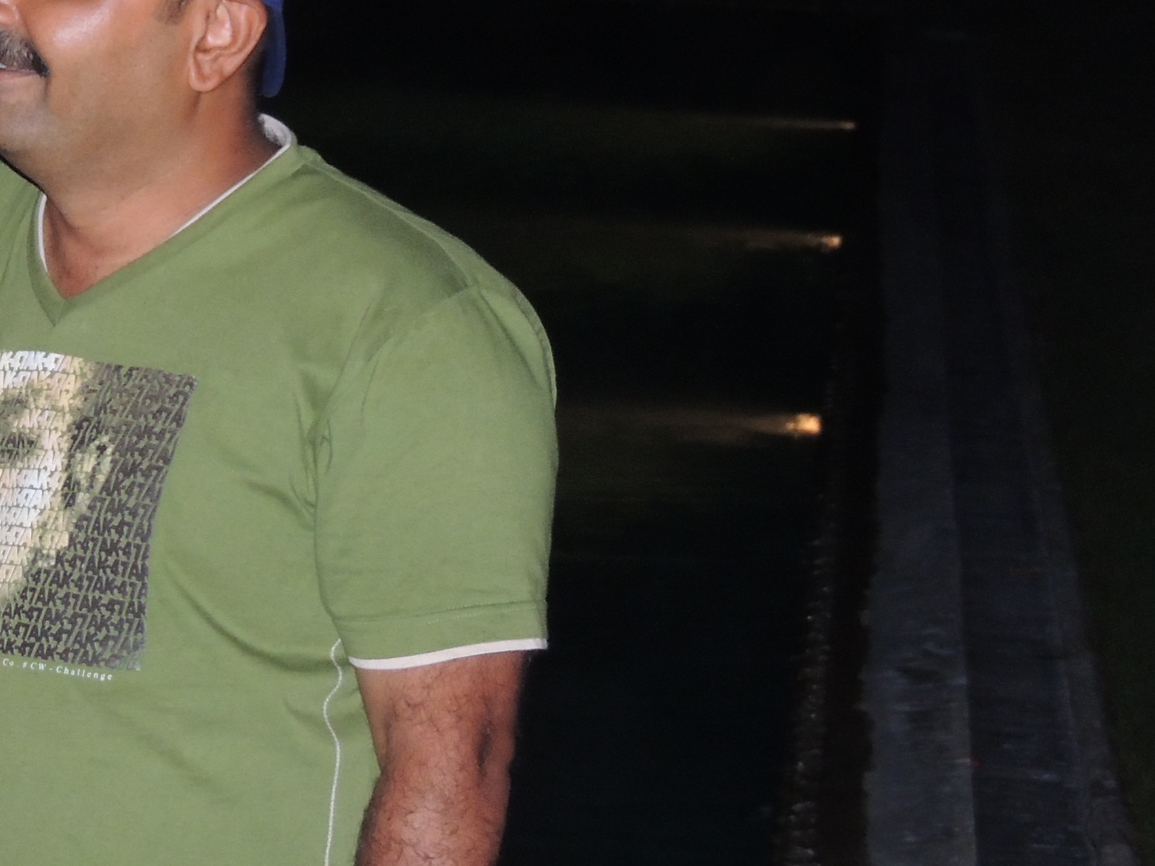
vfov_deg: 9.0
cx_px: -51
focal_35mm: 165
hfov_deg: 11.8
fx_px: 5505
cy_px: 307
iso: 500
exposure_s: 1/60
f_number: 3.9
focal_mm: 13.3
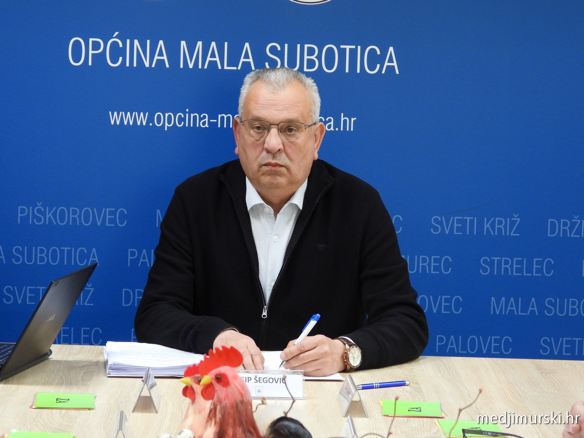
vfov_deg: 11.0
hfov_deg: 14.6
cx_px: 292
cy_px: 219
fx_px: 2278
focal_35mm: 135
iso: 400
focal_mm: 24.3
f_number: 4
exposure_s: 1/25
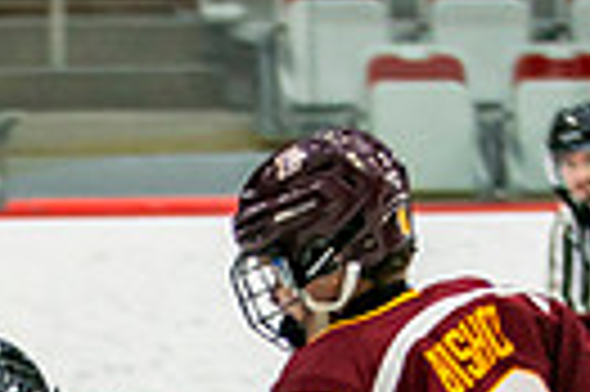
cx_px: 114
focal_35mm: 566
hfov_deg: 3.6
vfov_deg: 2.4
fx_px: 9265
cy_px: 976
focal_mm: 88
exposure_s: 1/640
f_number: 2.8
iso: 640
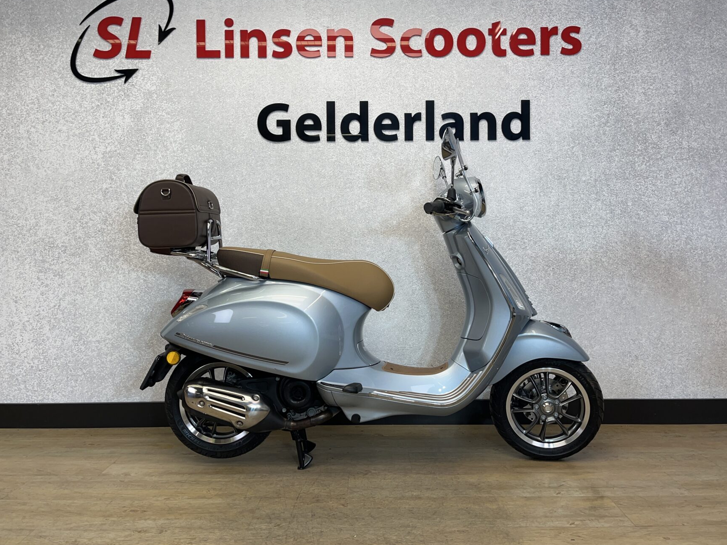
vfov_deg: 48.2
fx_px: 609
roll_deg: +0.4
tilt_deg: -1.0
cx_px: 370
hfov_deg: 61.7
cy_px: 244
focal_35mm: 29
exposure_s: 1/127
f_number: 1.6
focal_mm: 5.1
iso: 32
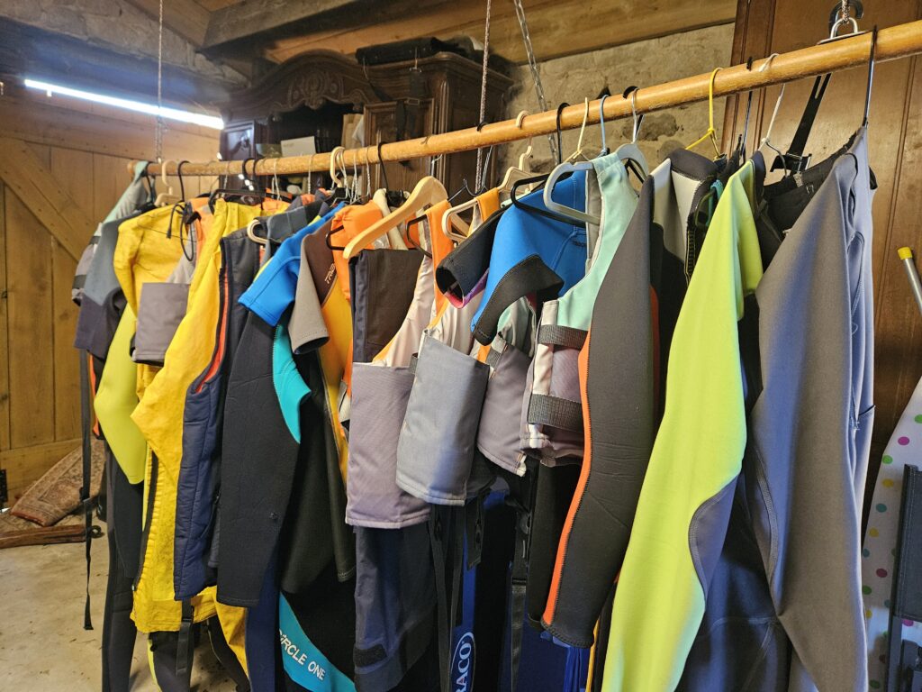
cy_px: 346
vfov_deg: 58.9
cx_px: 461
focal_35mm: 23
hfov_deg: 73.9
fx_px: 613
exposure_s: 1/100
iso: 500
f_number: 1.8
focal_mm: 5.4
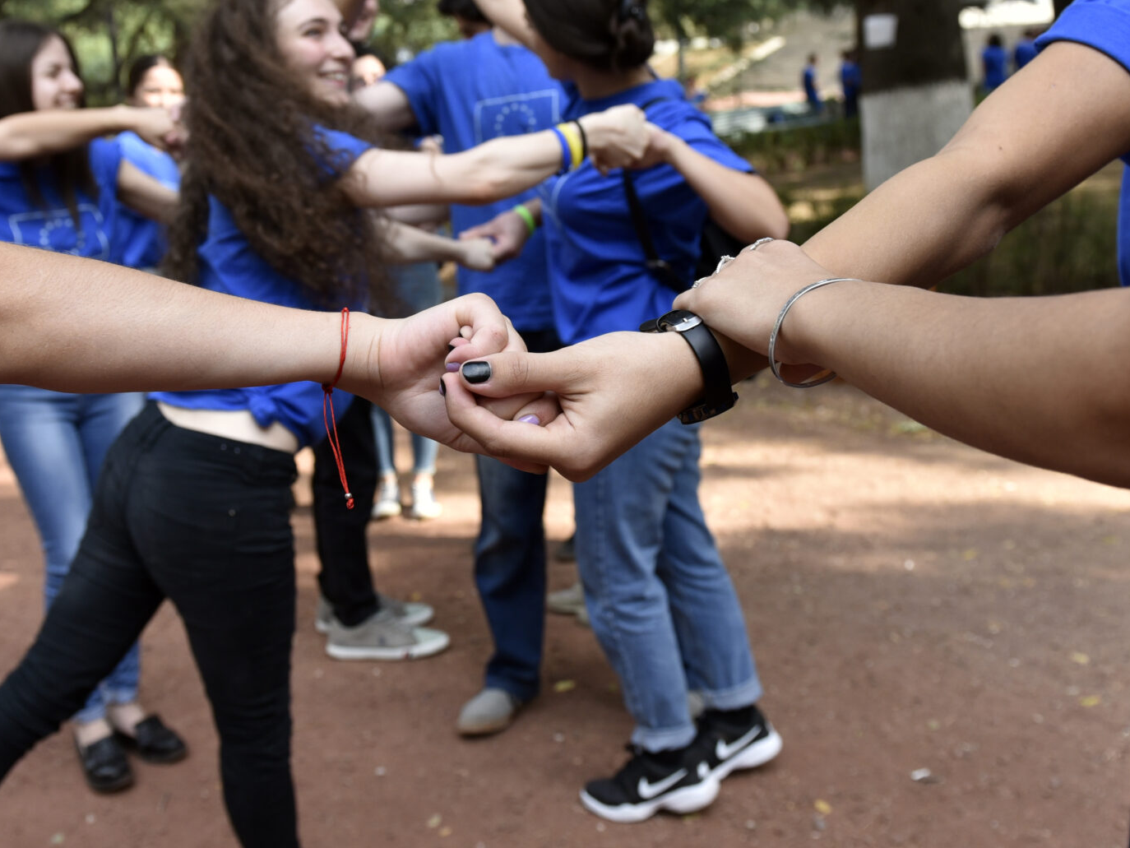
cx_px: 523
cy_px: 320
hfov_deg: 43.8
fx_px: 1404
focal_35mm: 43
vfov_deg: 33.4
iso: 400
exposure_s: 1/640
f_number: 4.5
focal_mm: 24
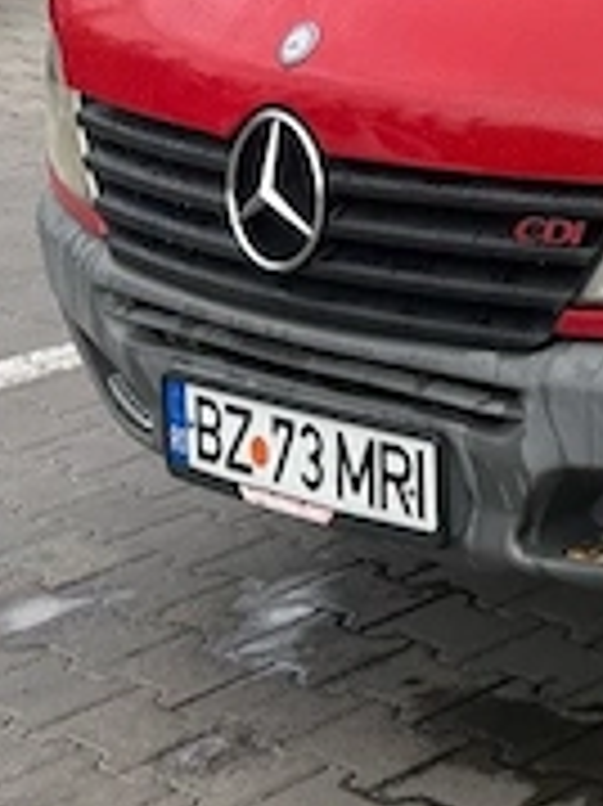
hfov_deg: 11.4
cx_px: 1228
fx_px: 2697
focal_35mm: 116
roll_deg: +2.1
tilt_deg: -8.9
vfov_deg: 16.4
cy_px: -104
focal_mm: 5.96
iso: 50
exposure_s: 1/1953
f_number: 1.6
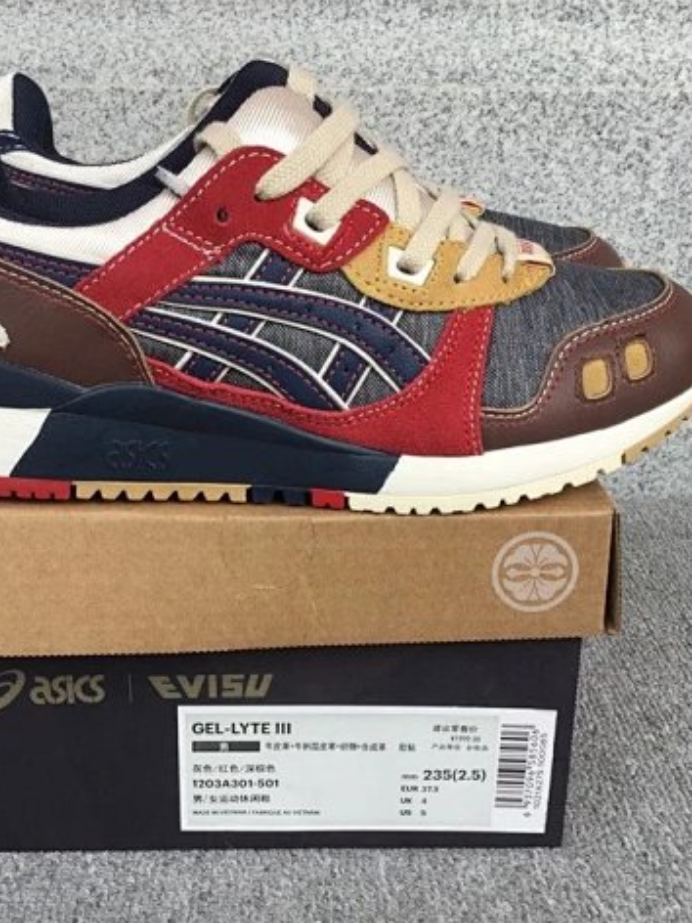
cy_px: 456
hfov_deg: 34.3
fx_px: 1119
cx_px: 303
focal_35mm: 42
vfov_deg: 44.8
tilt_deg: -18.7
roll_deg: +0.4
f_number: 2.4
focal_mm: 3.3
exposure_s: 1/347
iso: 25
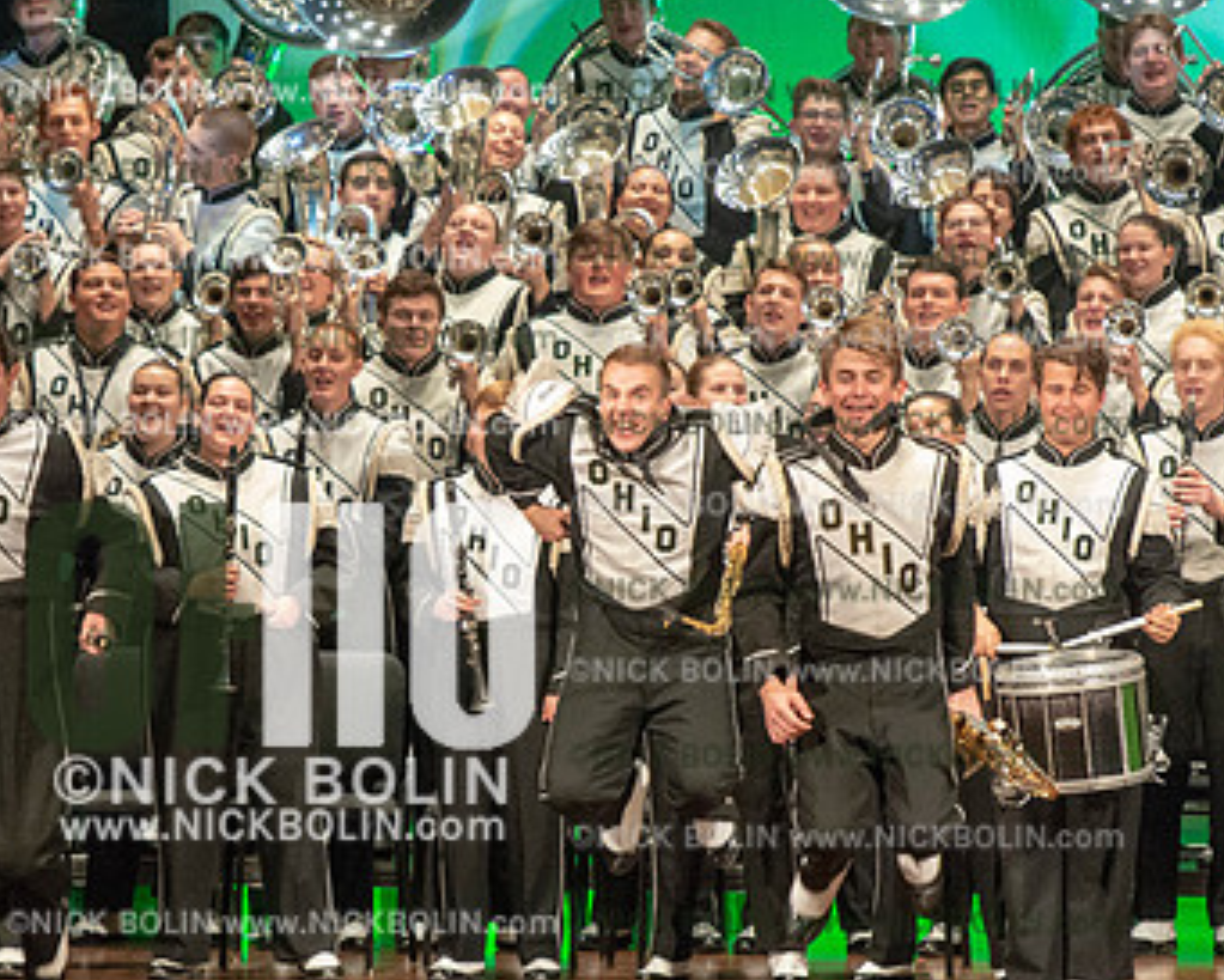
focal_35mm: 335
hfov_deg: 5.8
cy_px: 671
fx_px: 12139
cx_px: 280
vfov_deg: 4.6
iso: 8000
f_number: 5.6
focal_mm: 210
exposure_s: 1/320
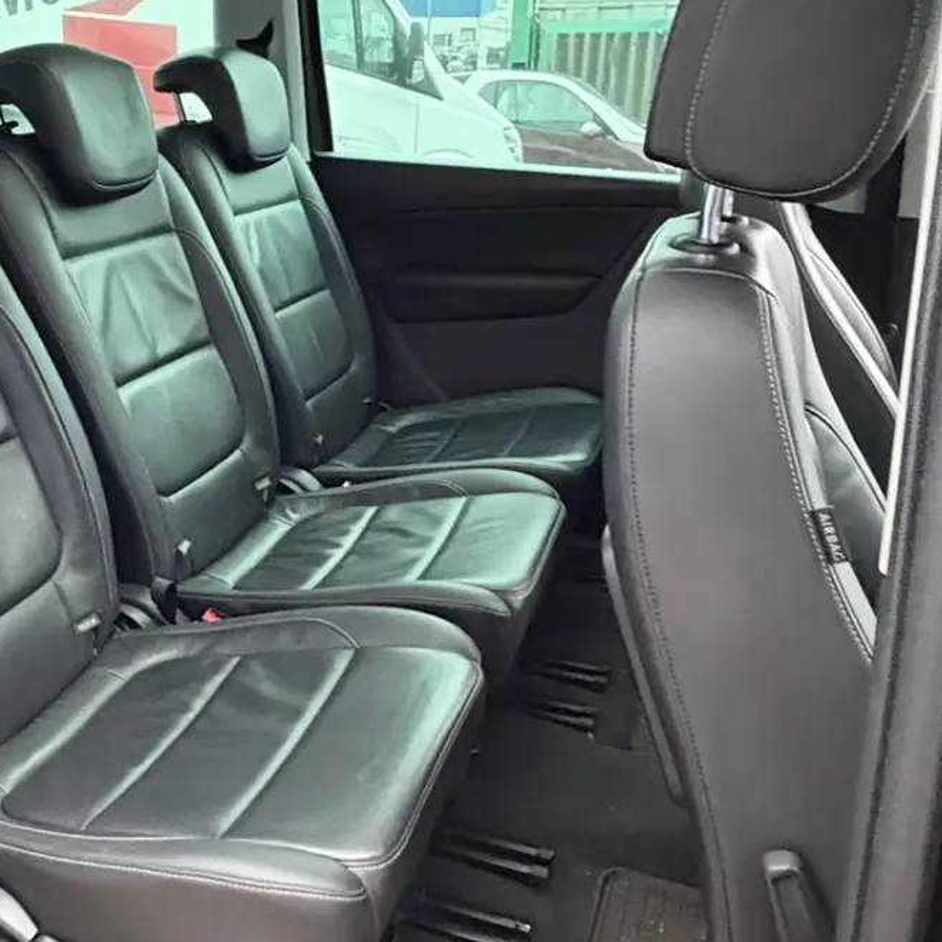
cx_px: 298
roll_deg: +0.5
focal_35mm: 36
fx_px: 1108
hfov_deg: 45.2
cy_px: 511
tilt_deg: -23.5
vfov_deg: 46.0
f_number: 2.2
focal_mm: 2.22
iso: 1000
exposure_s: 1/35
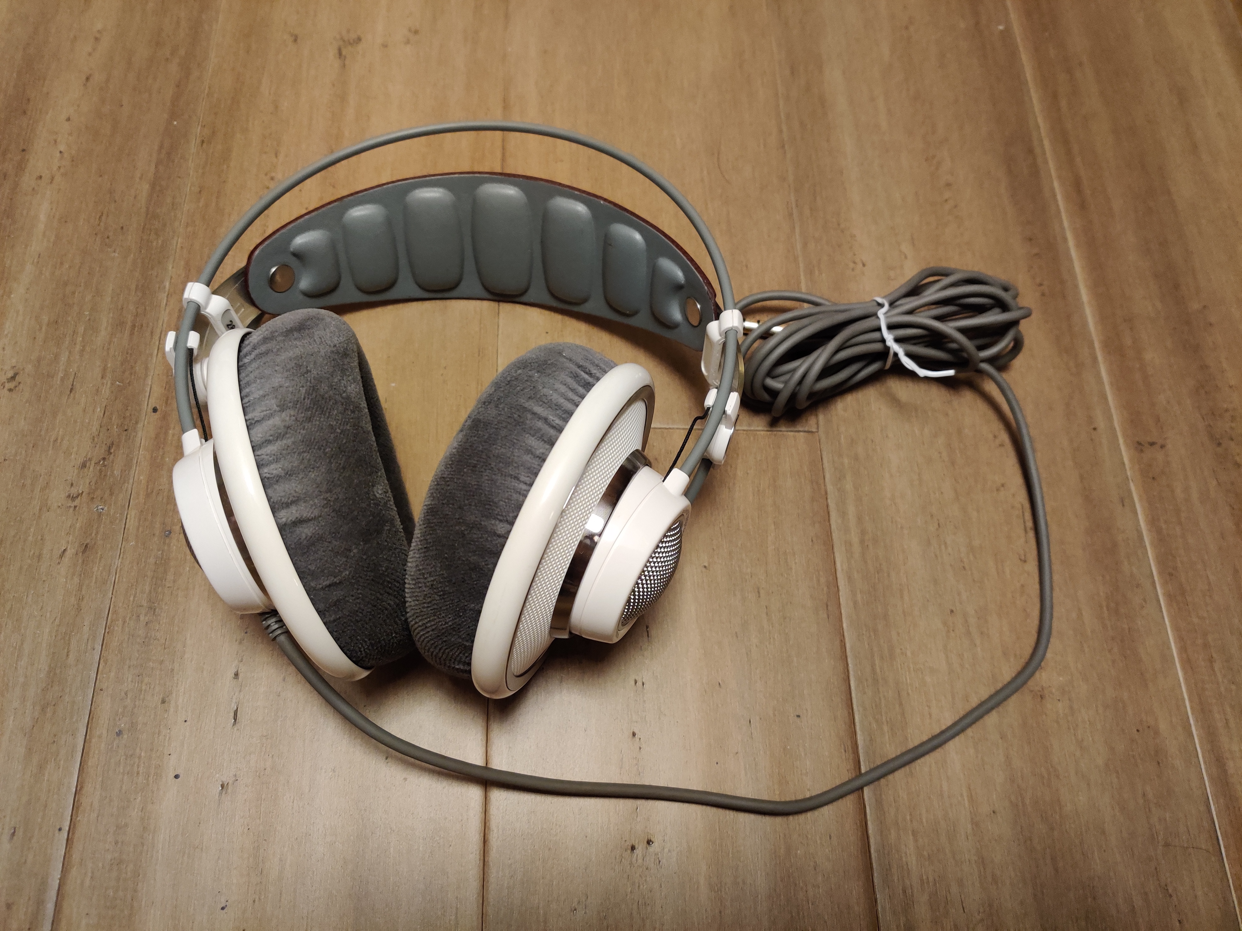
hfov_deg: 65.3
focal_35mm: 27
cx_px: 621
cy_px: 466
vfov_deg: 51.4
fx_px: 969
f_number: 1.65
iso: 1250
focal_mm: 4.75
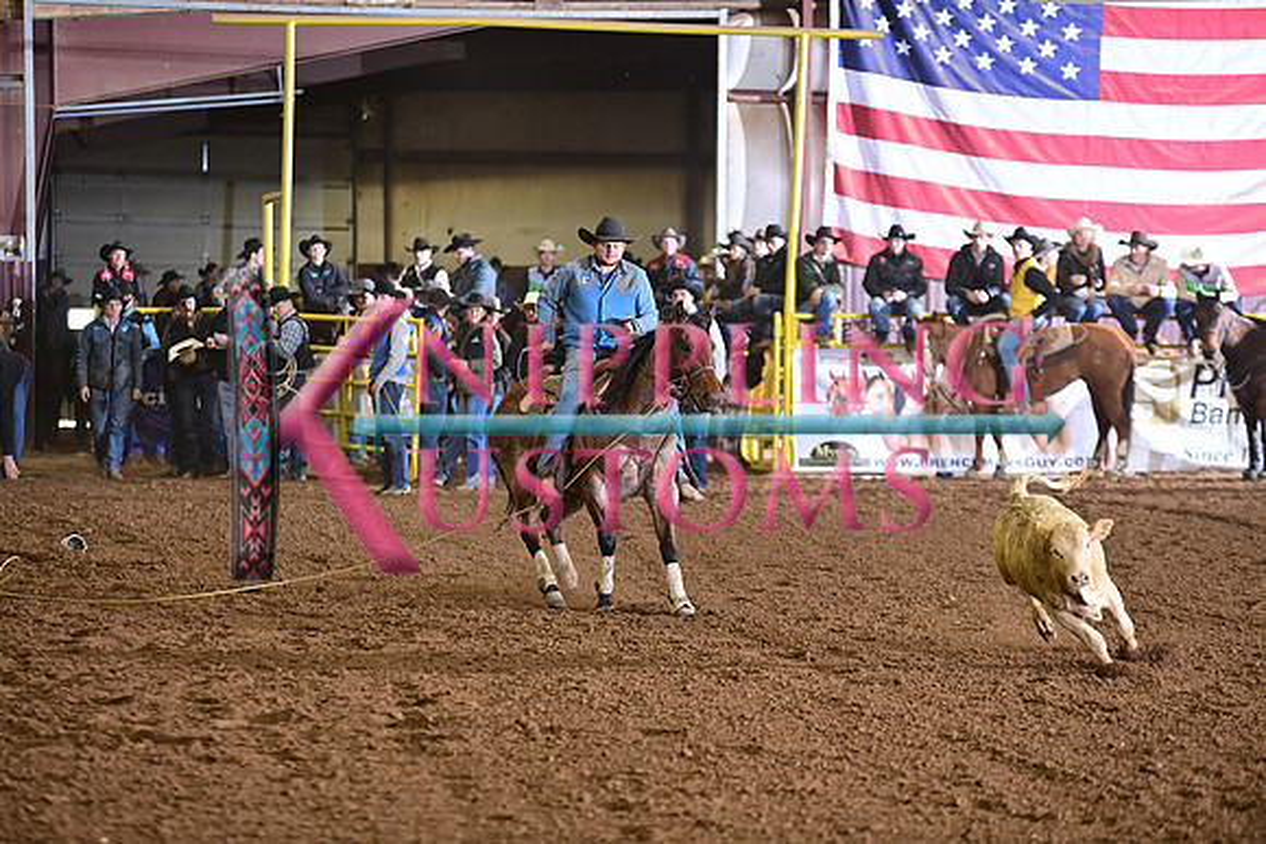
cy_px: 422
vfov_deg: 7.9
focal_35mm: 175
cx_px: 633
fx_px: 6155
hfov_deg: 11.7
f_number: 3.2
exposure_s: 1/200
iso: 1250
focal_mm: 175
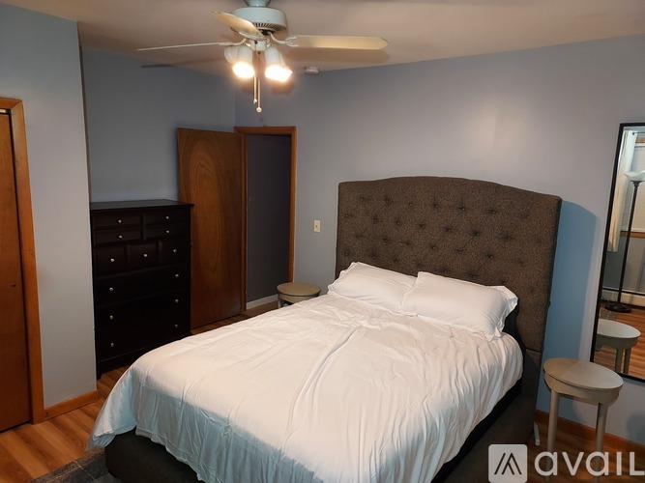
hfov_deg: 71.6
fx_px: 447
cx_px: 322
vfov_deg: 56.8
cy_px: 242
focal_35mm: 24
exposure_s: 1/60
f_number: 1.8
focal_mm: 4.6
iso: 400
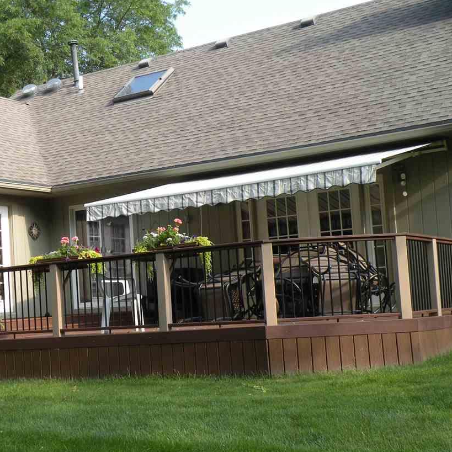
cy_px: 255
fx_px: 857
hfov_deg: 29.3
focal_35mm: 58
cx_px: 149
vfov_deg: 29.5
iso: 64
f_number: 4.5
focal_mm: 7.4
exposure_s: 1/114
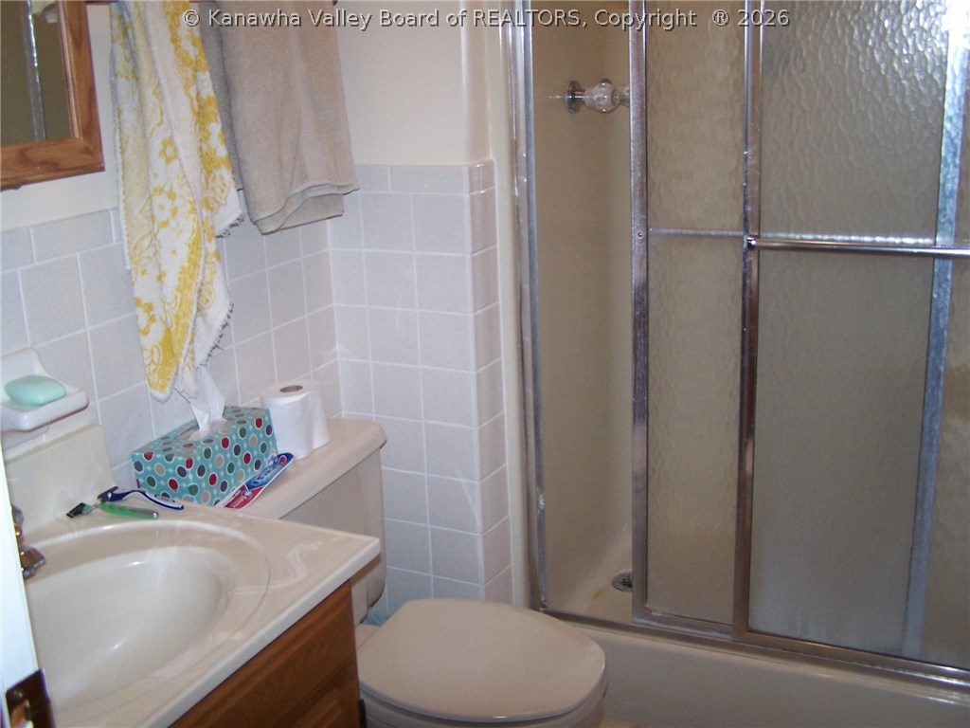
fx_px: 1065
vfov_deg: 37.7
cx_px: 485
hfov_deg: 49.0
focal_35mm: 38
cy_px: 364
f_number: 2.8
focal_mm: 6.3
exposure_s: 1/60
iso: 140
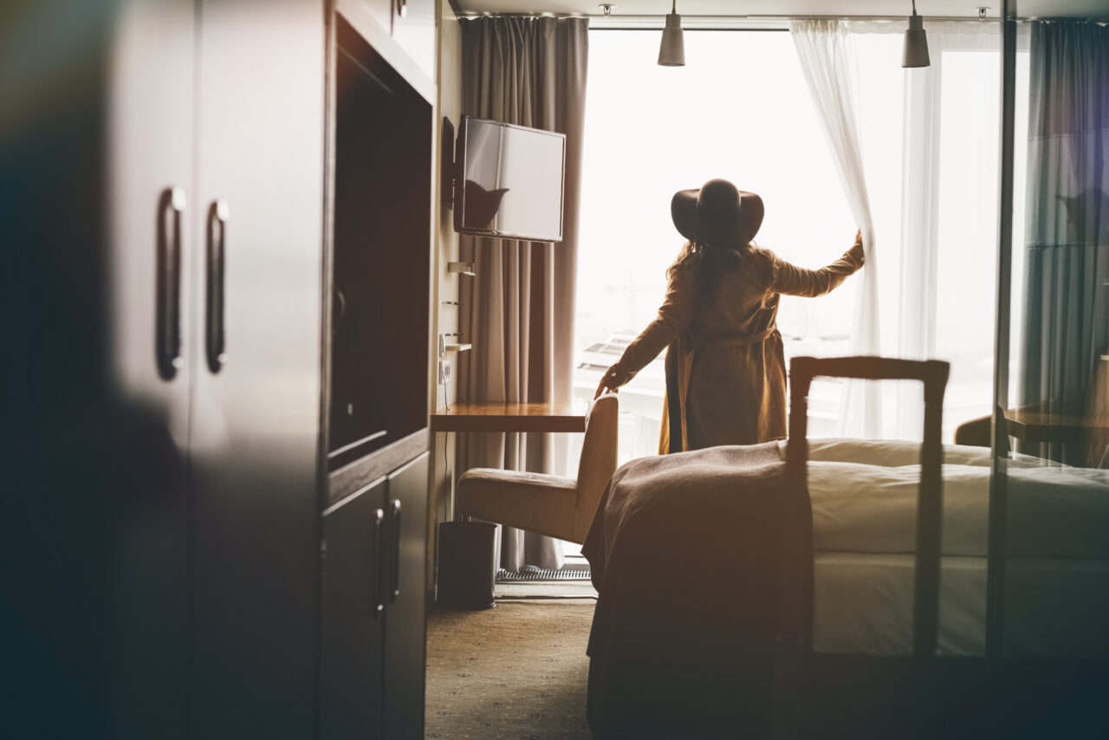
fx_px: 1695
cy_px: 370
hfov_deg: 36.2
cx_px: 554
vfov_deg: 24.6
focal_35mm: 55
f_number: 5
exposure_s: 1/160
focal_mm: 55
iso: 200
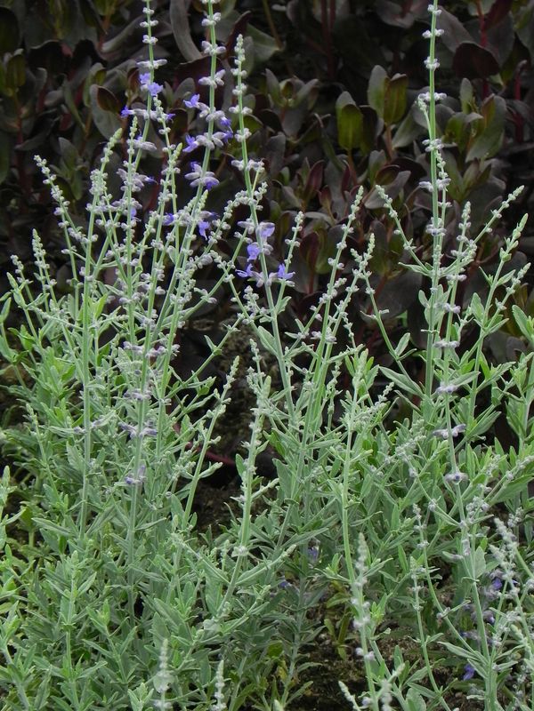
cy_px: 356
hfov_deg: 6.0
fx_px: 5080
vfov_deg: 8.0
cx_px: 267
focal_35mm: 247
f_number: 5
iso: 160
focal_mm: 44
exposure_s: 1/200
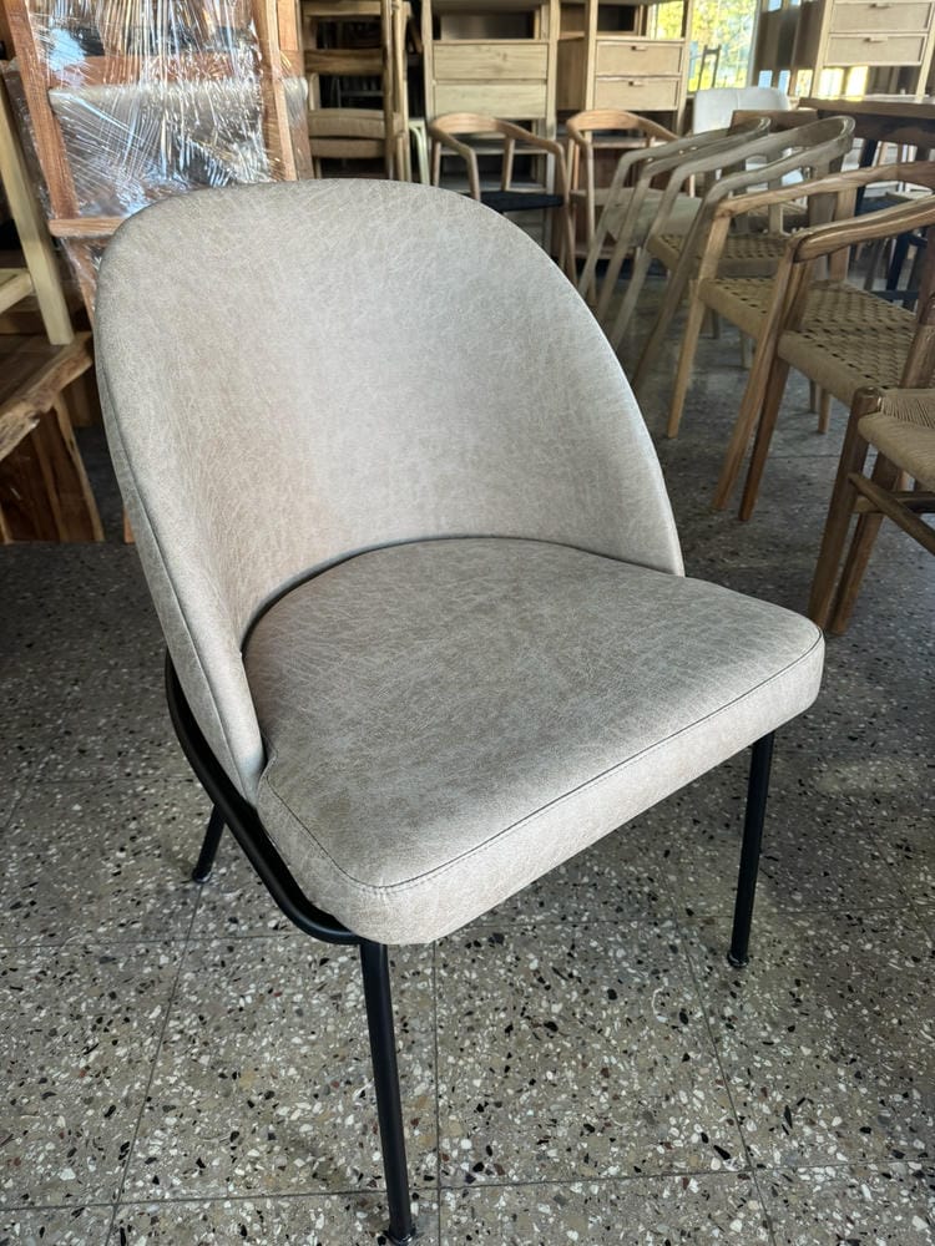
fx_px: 864
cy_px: 623
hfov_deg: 56.8
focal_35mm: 24
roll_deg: +0.2
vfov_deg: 71.6
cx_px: 468
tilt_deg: -30.5
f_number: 1.78
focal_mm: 6.76
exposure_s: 1/101
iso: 200
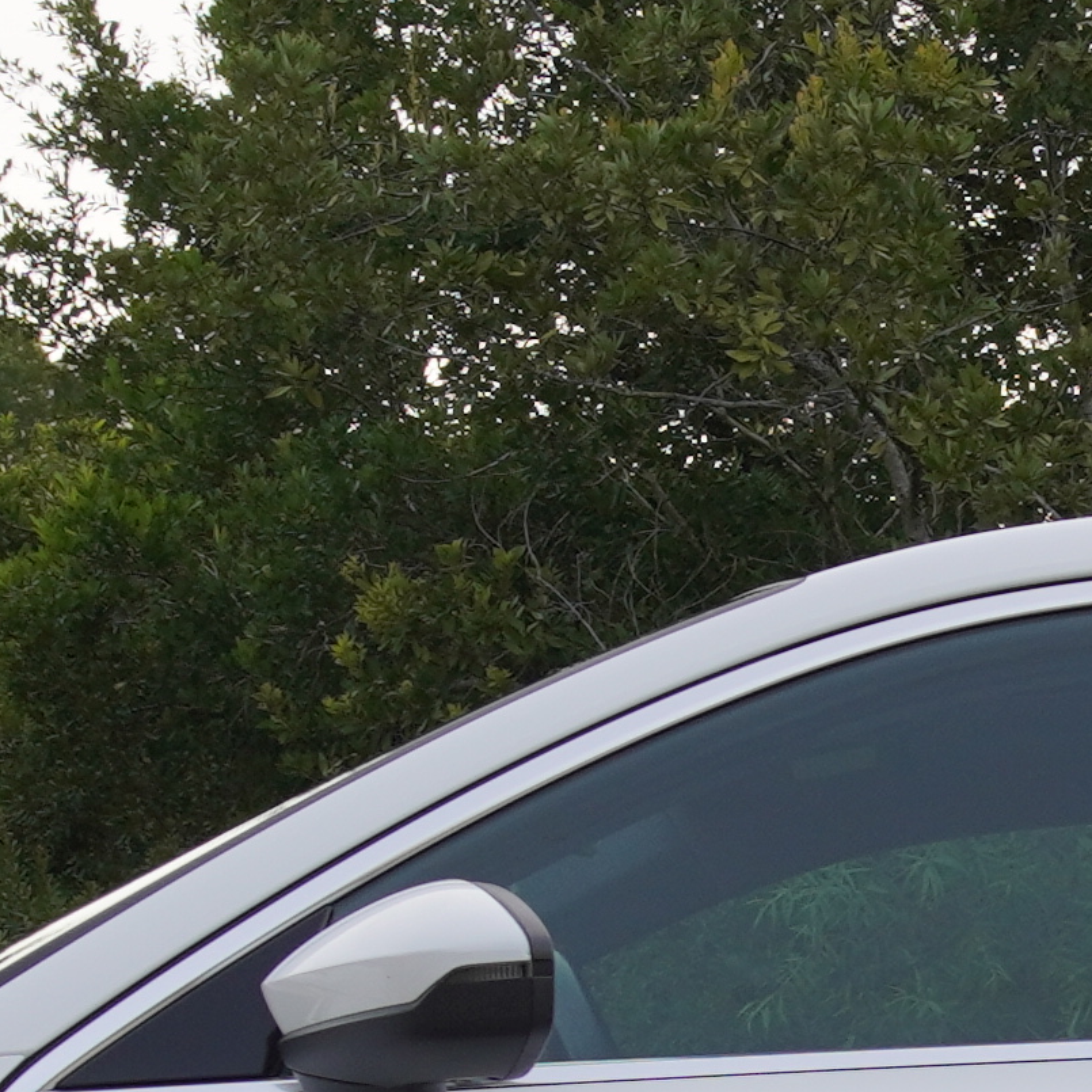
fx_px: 5425
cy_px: 1043
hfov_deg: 11.3
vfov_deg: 11.4
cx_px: 1234
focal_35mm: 152
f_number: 5.6
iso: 100
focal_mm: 16
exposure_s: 1/50
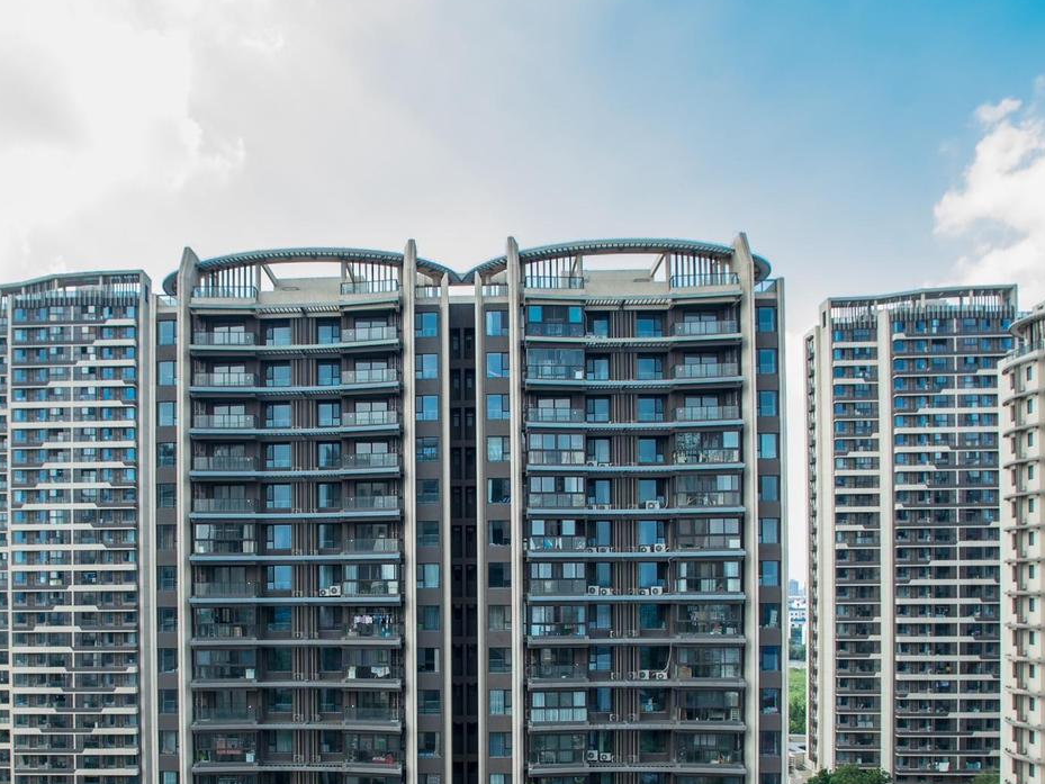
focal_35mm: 29
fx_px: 876
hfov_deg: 61.2
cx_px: 426
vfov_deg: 46.4
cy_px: 592
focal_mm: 14
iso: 125
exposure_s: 1/100
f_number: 5.6
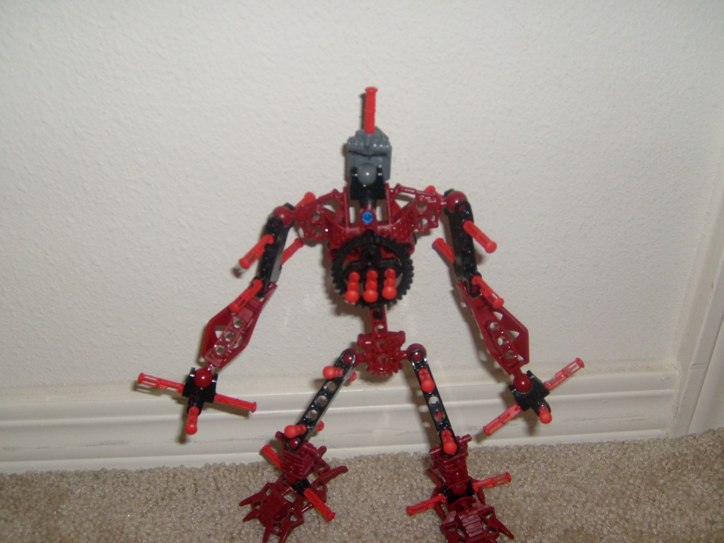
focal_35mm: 37
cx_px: 347
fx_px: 774
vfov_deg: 38.7
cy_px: 279
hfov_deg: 50.1
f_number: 2.8
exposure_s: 1/45
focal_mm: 5.8
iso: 100
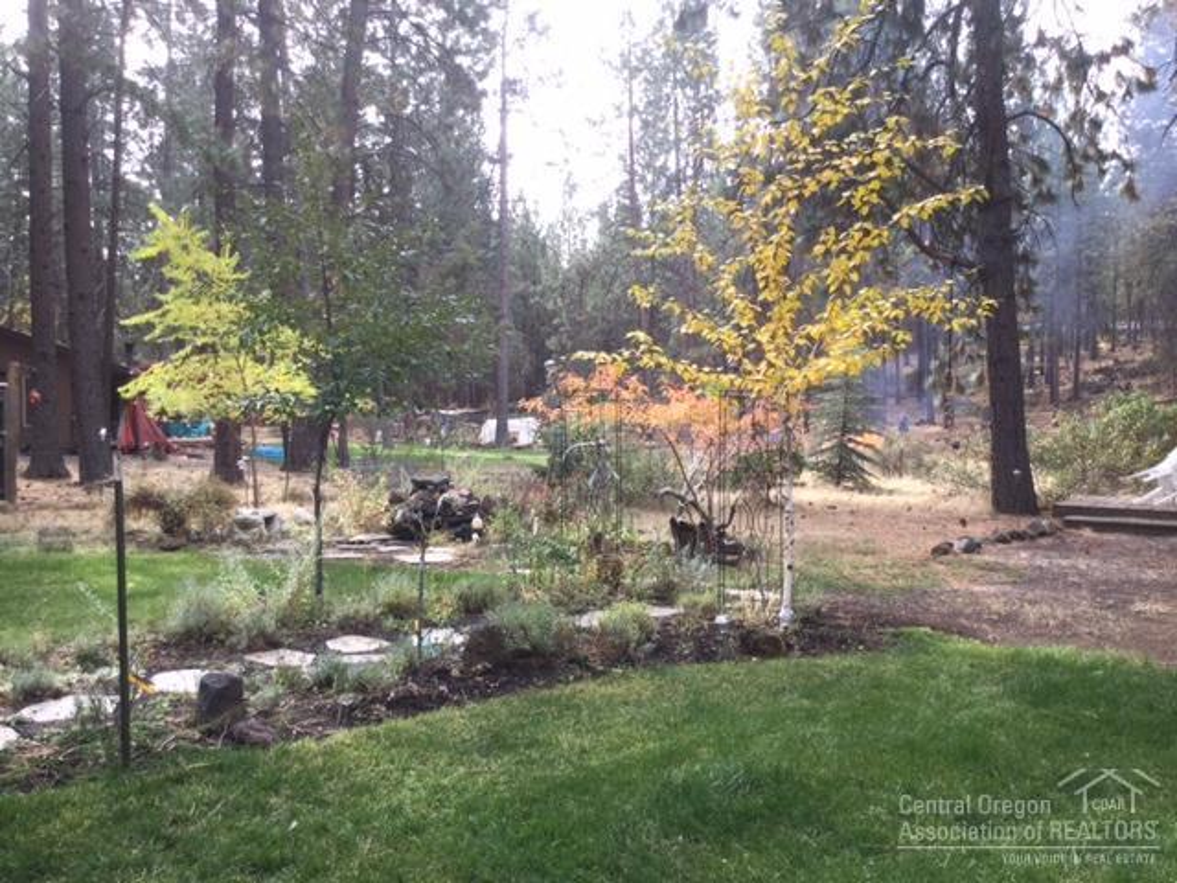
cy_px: 442
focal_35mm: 31
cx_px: 588
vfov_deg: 45.4
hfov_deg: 58.4
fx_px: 1054
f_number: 2.4
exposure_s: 1/120
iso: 25
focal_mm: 3.3
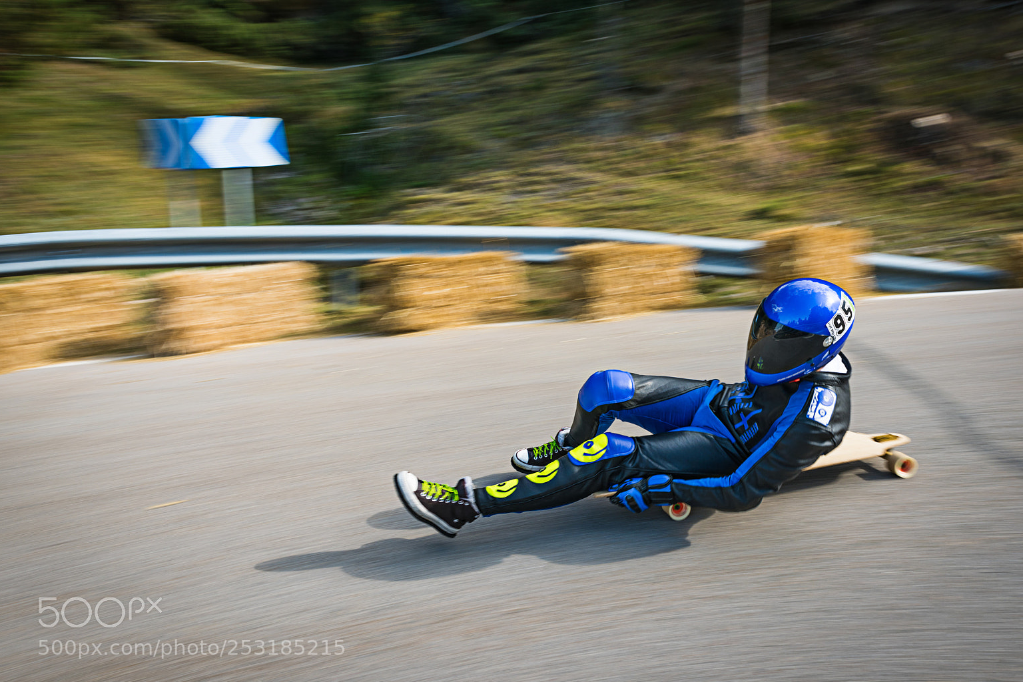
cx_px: 529
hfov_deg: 71.5
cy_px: 345
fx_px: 710
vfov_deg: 51.3
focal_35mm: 25
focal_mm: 24
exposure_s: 1/125
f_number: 8
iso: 64
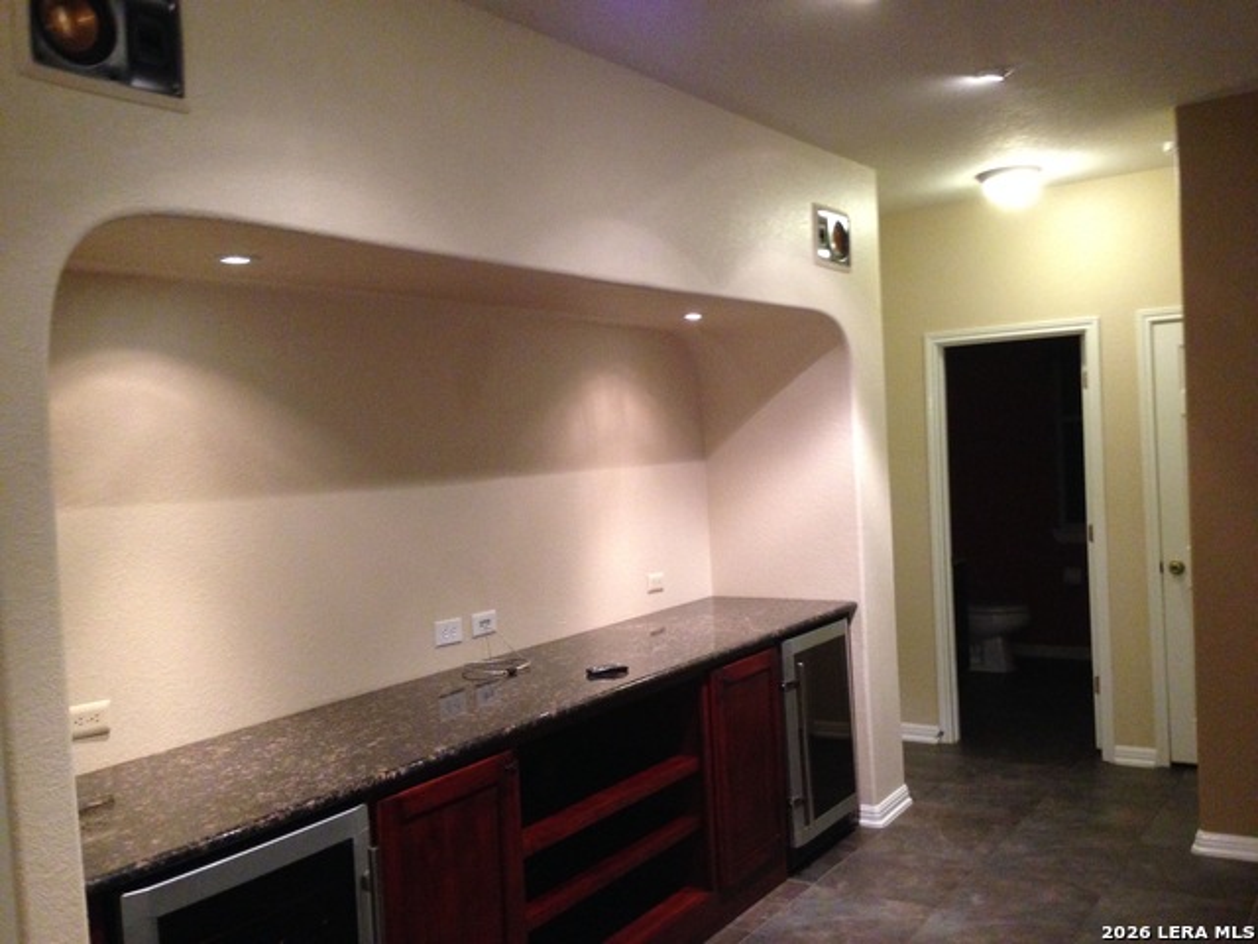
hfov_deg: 55.4
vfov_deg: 42.9
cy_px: 472
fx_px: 1199
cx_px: 629
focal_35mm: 33
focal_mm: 4.12
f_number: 2.4
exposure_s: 1/20
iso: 320
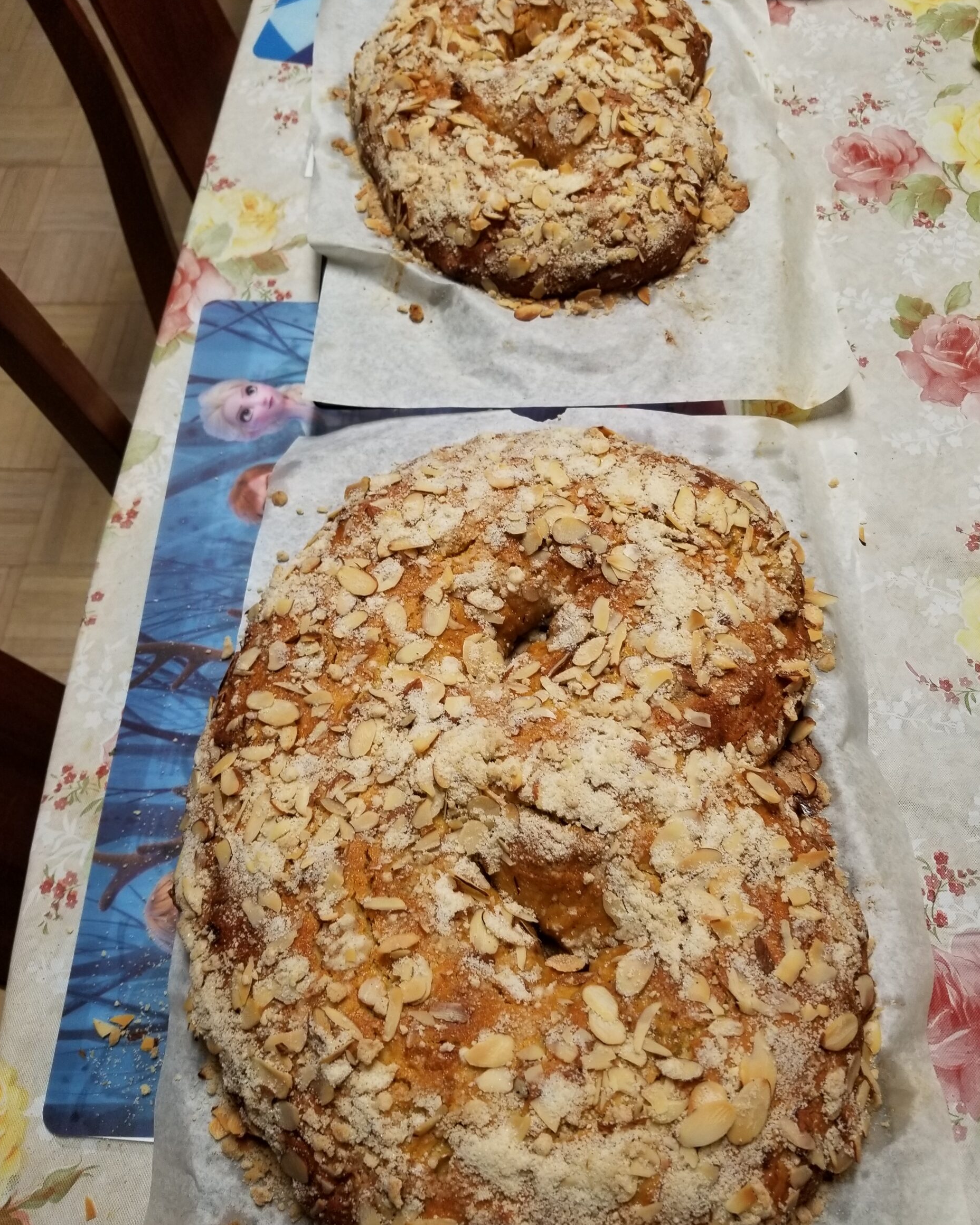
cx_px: 502
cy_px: 601
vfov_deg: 62.2
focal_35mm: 28
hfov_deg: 51.5
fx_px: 1015
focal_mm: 4.25
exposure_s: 1/60
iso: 100
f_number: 1.7
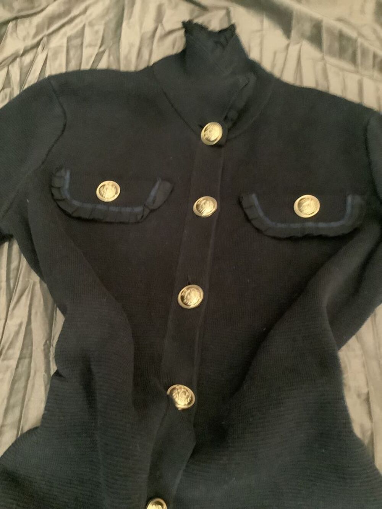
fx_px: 456
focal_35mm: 31
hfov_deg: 45.4
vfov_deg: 58.3
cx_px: 191
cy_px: 254
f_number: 2.4
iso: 800
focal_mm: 3.3
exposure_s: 1/15
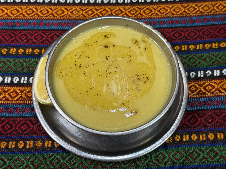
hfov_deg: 39.7
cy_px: 84
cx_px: 113
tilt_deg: -64.8
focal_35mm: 48
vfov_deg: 30.3
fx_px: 313
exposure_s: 1/62
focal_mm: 6.76
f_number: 1.78
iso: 80
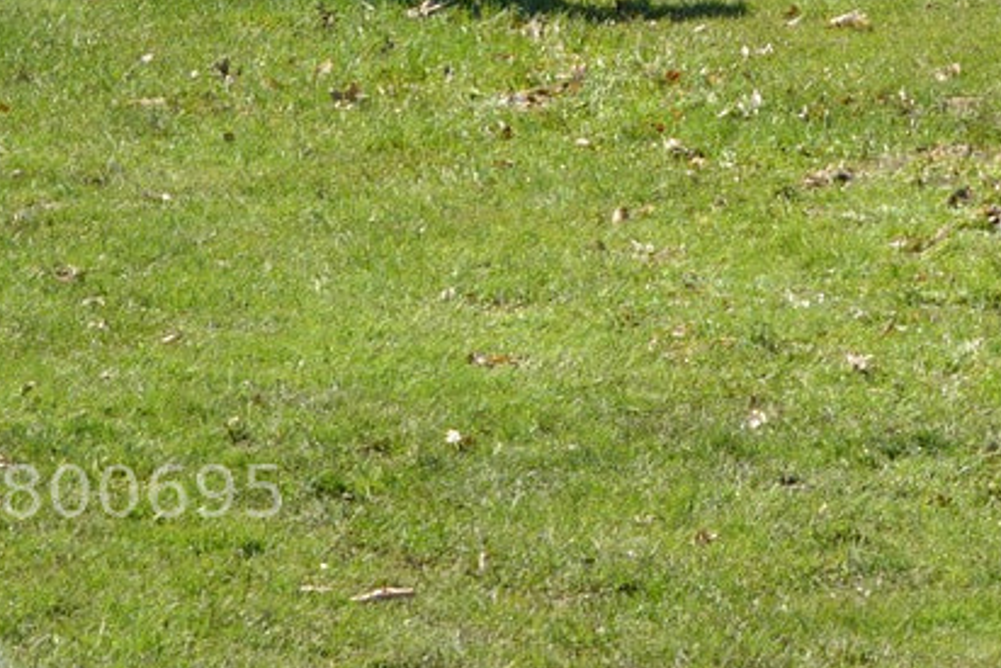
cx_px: 957
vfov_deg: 5.0
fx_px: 7565
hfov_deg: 7.5
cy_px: -613
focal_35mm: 272
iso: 1000
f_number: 20
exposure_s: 1/160
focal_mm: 70
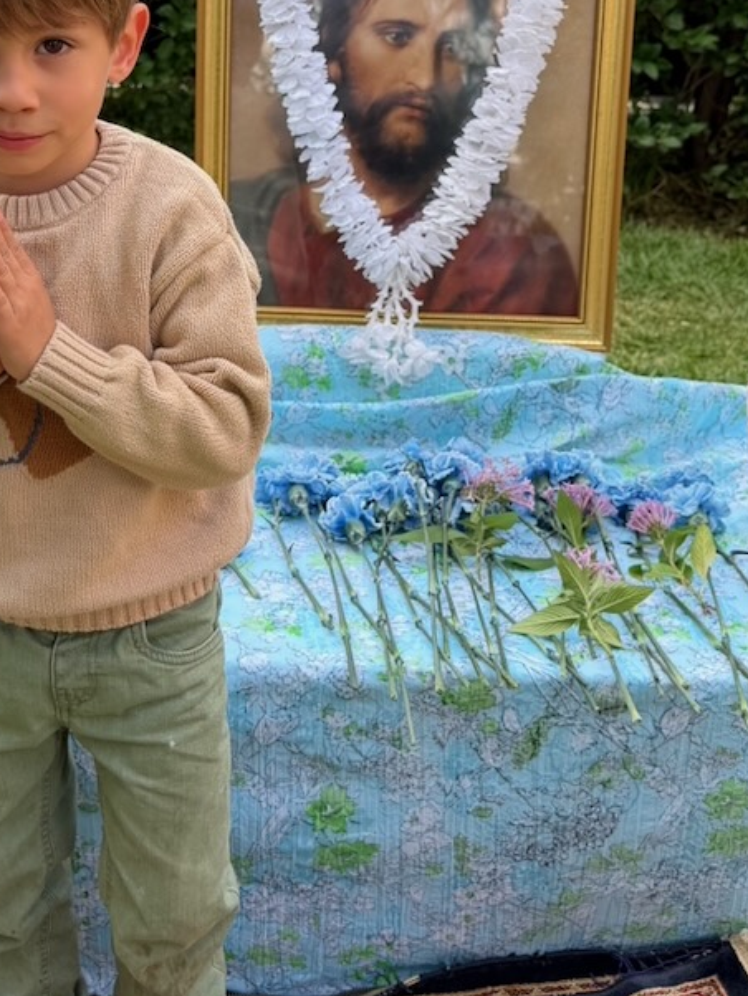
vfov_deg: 36.8
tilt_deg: -18.0
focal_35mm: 51
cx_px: 293
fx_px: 1468
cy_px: 278
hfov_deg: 28.5
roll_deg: -2.4
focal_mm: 6.76
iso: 80
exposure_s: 1/622
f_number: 1.78
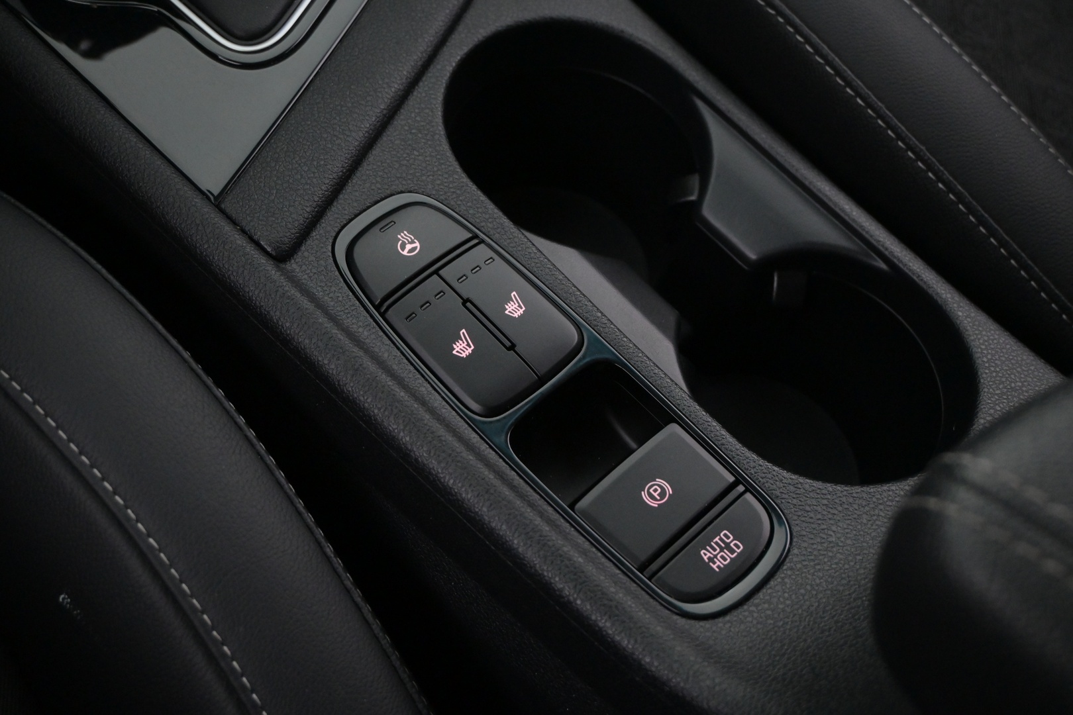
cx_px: 536
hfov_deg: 47.2
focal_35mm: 41
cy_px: 358
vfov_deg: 32.4
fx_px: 1229
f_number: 4.5
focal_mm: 27.5
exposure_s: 1/40
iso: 3600
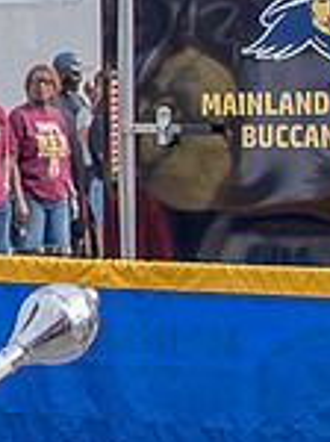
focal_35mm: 194
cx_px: -477
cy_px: 323
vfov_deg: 10.2
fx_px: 2473
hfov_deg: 7.2
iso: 100
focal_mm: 35
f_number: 4
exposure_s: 1/500
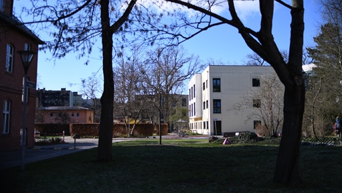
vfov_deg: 32.0
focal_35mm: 37
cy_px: 86
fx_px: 336
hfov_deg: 54.0
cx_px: 171
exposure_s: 1/3200
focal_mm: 35
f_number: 1.8
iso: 100
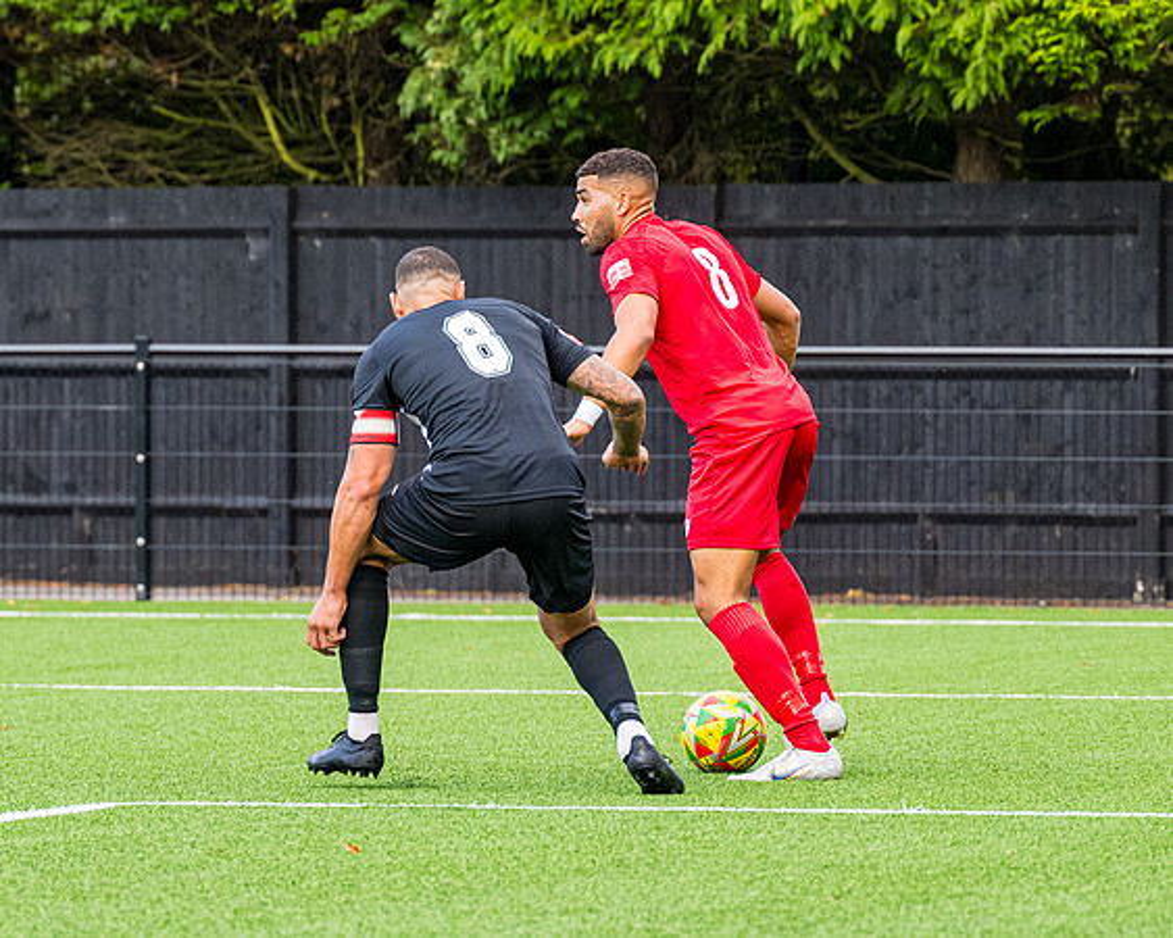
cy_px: 451
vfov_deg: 4.1
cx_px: 555
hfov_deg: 5.1
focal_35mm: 382
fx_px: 13254
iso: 800
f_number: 4.5
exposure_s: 1/1000
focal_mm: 160
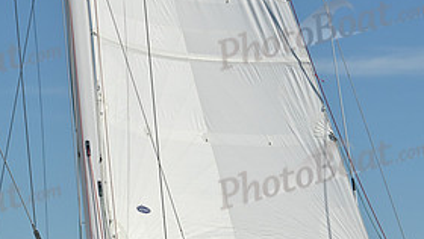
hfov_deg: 8.9
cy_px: 270
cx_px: 141
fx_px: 2734
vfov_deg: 5.0
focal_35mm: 243
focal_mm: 112
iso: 320
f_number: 16
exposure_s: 1/800
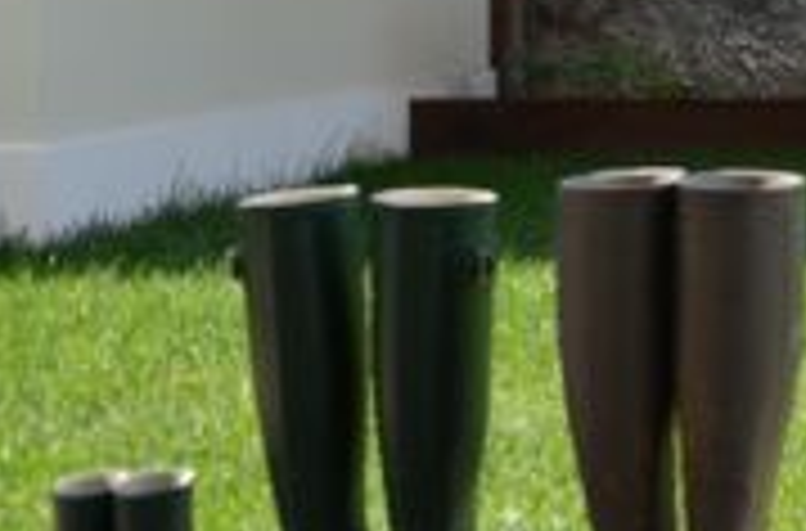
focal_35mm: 131
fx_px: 2923
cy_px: -38
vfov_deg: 10.3
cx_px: 1265
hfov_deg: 14.5
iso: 800
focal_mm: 26
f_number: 5
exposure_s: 1/1250
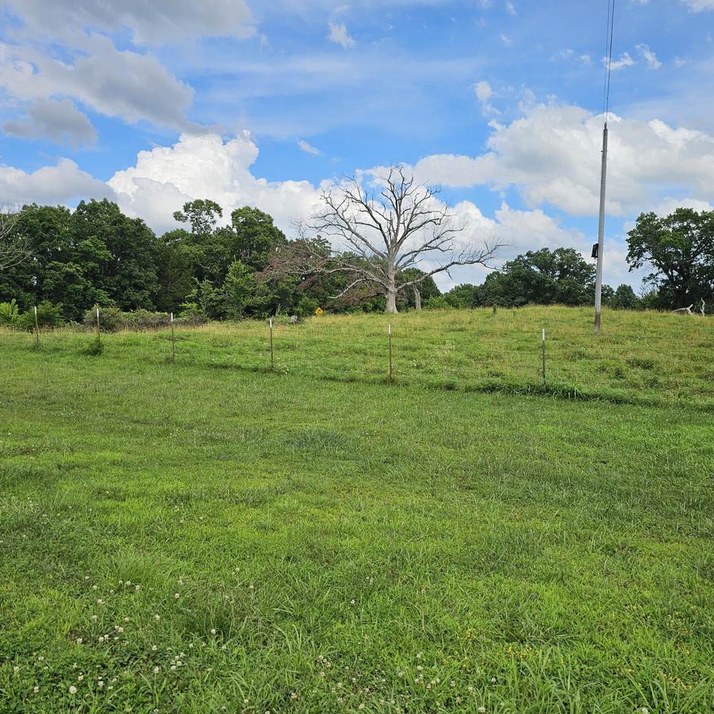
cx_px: 410
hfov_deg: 57.1
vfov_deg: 57.3
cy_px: 360
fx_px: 653
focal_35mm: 28
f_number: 1.7
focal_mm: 6.3
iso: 12
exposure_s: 1/1176
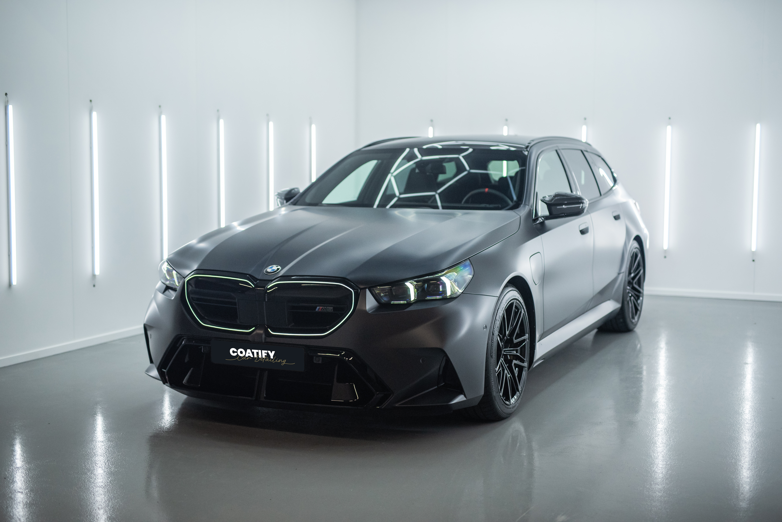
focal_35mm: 50
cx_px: 391
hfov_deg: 39.6
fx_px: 1086
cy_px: 261
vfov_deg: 27.0
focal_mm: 50
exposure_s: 1/1600
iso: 1600
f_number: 2
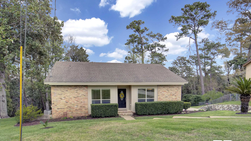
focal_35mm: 24
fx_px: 160
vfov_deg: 47.5
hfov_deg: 76.3
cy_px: 81
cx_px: 125
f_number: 8
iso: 640
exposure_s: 1/800
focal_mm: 22
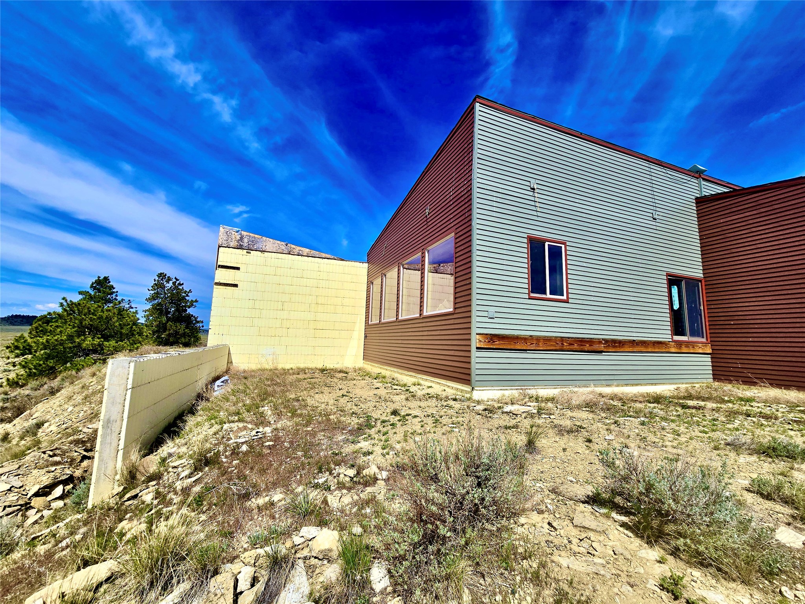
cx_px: 402
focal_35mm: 13
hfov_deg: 106.2
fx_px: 302
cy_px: 302
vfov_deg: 89.9
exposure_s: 1/4256
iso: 50
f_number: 2.2
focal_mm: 2.2
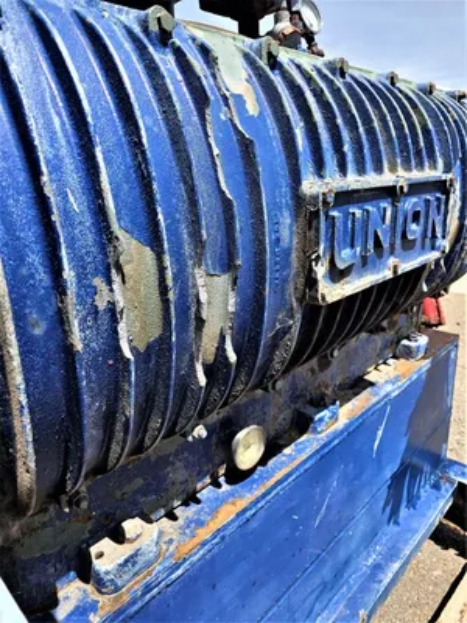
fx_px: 414
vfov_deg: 73.9
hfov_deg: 58.9
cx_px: 234
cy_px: 312
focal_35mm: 23
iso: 10
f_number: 1.7
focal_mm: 6.3
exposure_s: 1/550
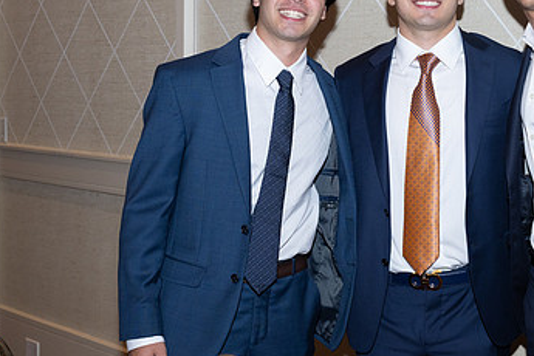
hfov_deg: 26.8
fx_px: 1083
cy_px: 137
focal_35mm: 73
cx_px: 472
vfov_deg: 18.6
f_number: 5.6
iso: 800
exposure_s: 1/100
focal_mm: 37
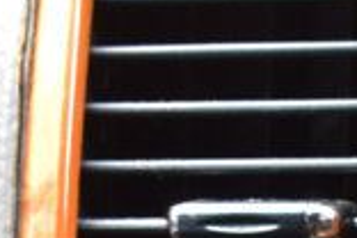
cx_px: 1064
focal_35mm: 276
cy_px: 536
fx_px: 2737
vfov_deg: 4.9
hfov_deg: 6.8
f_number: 6.3
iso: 400
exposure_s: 1/20
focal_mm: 28
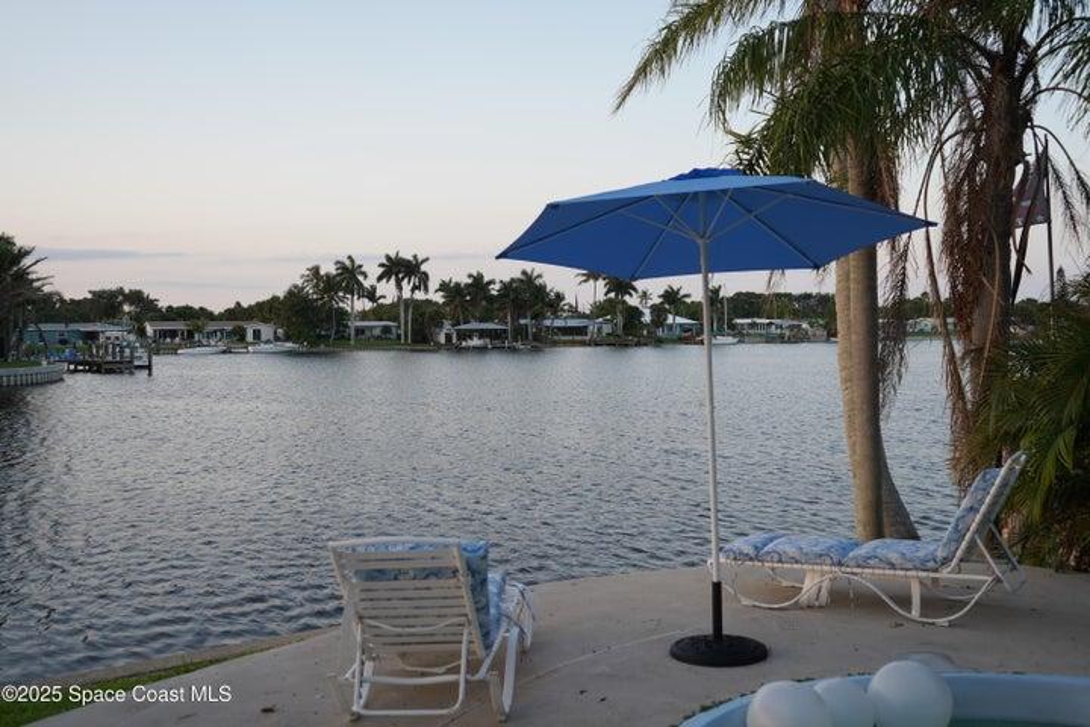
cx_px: 545
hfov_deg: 58.7
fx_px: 969
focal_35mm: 32
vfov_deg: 41.1
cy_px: 364
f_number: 4
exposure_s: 1/160
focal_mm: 32
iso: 200
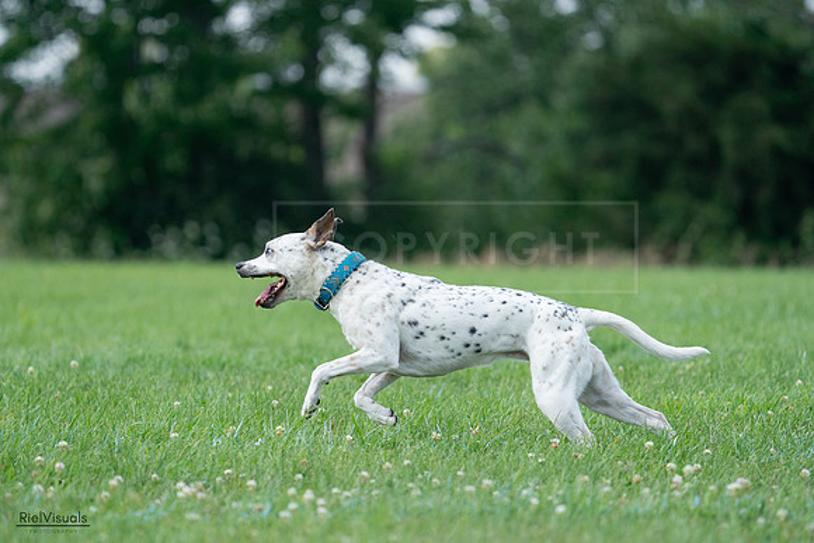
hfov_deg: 6.3
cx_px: 407
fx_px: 7373
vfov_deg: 4.2
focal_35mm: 326
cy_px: 272
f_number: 6.3
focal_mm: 326
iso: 1600
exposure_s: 1/4000
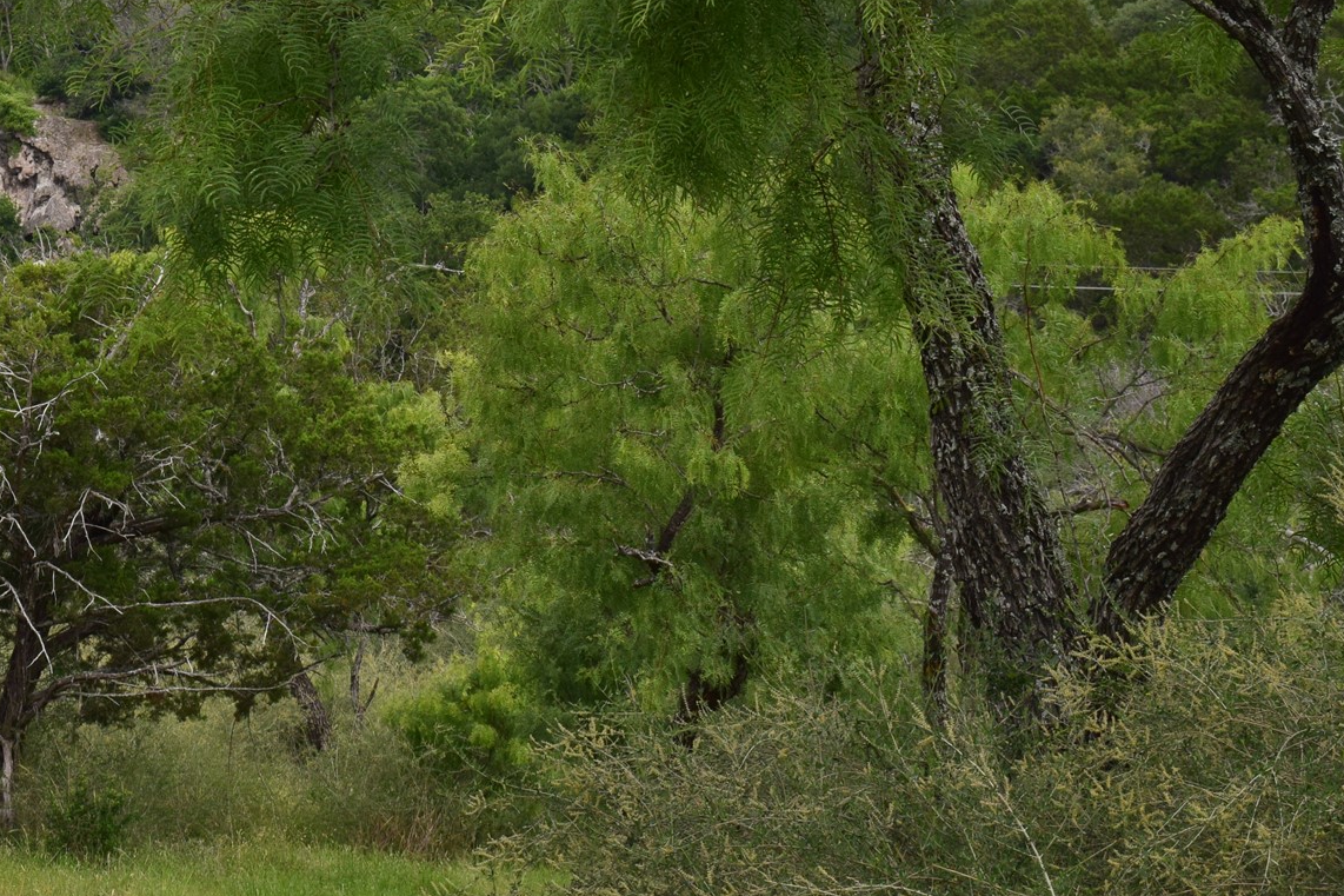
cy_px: 151
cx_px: 257
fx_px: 5858
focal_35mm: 157
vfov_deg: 8.7
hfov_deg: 13.0
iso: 400
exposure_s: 1/320
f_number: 11
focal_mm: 55
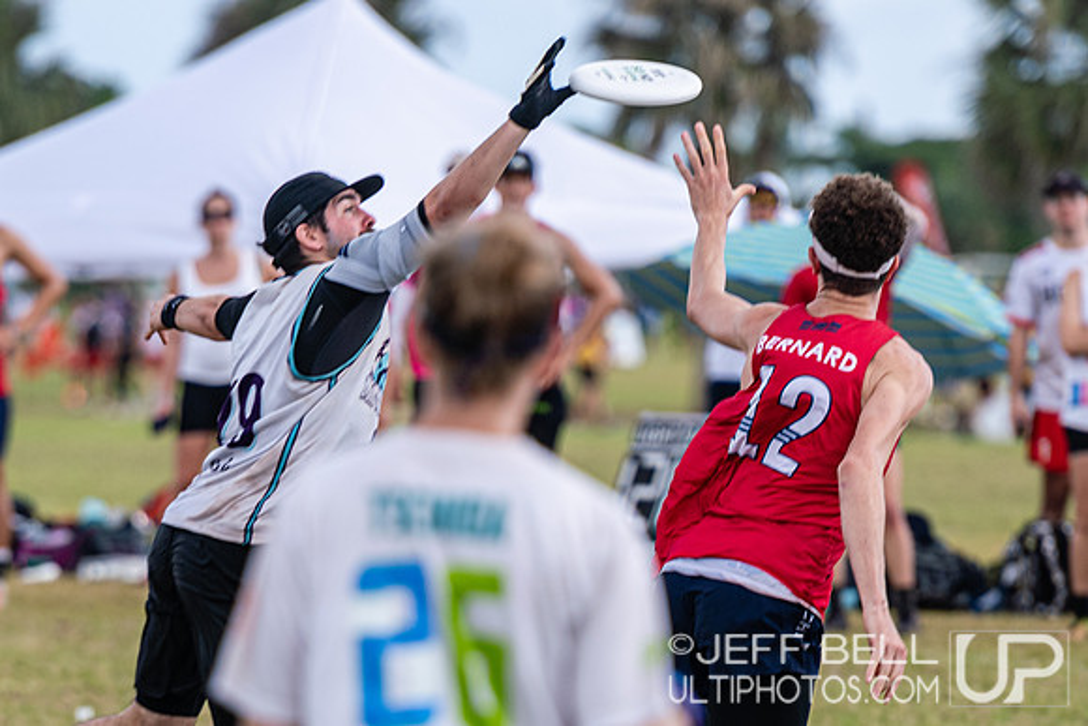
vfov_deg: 2.7
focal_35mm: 508
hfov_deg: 4.1
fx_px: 15362
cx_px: 493
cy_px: 718
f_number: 3.2
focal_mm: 200
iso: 100
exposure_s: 1/1600
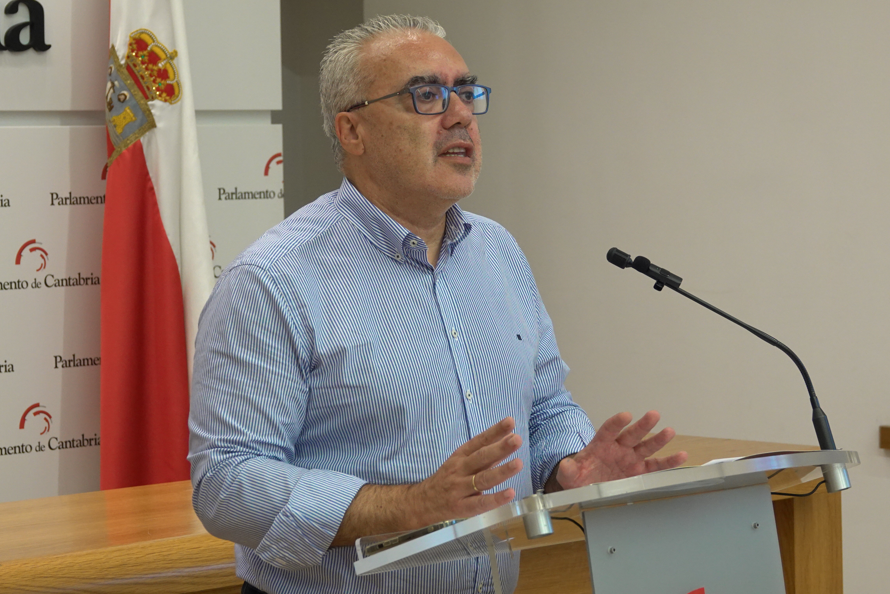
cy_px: 299
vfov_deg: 12.9
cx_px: 465
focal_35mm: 106
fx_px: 2620
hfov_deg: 19.3
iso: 800
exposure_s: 1/80
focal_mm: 32.39
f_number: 3.5
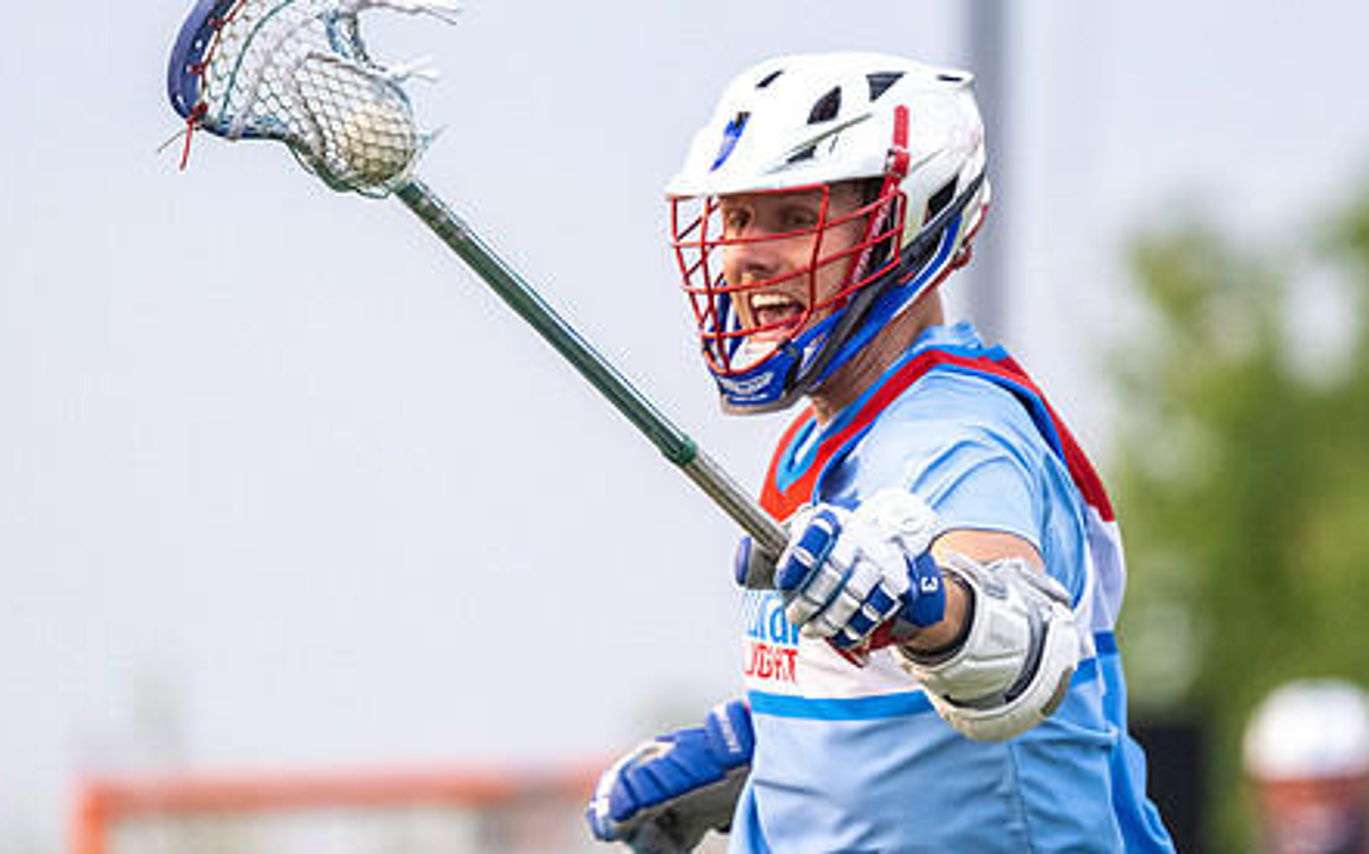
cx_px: 1015
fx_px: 37547
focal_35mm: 1007
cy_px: 424
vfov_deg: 1.3
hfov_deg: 2.1
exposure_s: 1/1000
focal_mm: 500
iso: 4500
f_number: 5.6
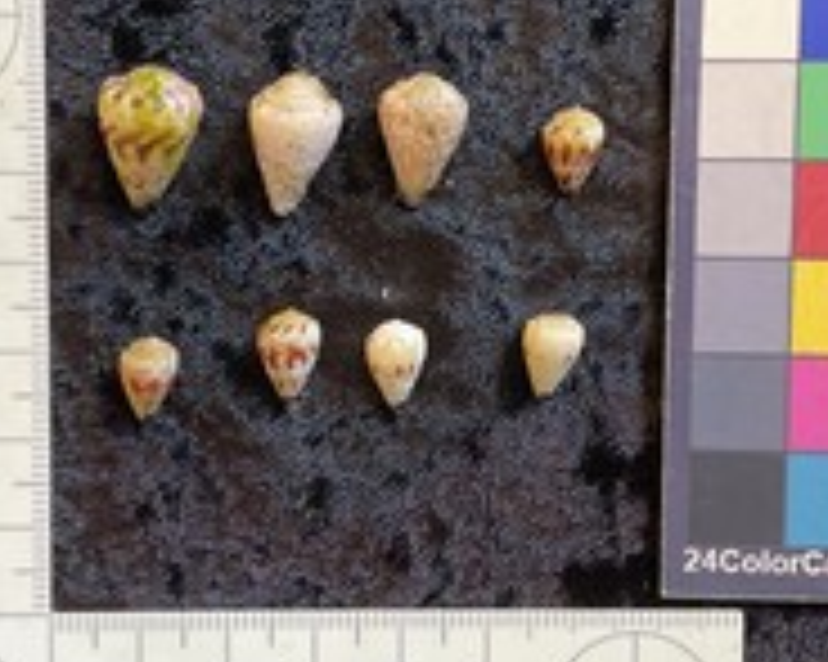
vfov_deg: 28.1
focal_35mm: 54
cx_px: 418
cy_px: 340
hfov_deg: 34.8
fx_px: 1323
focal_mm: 3
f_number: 1.8
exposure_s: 1/50
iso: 50
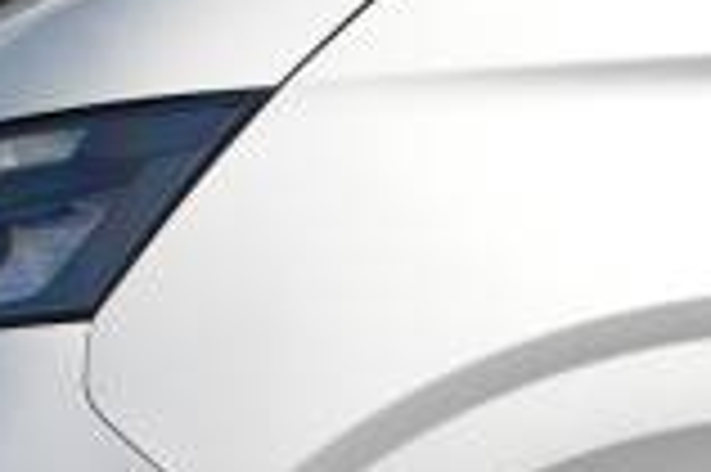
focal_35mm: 206
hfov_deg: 9.9
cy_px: 863
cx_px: 846
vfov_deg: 6.5
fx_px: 4061
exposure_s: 1/500
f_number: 4.5
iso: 100
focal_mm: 50.7
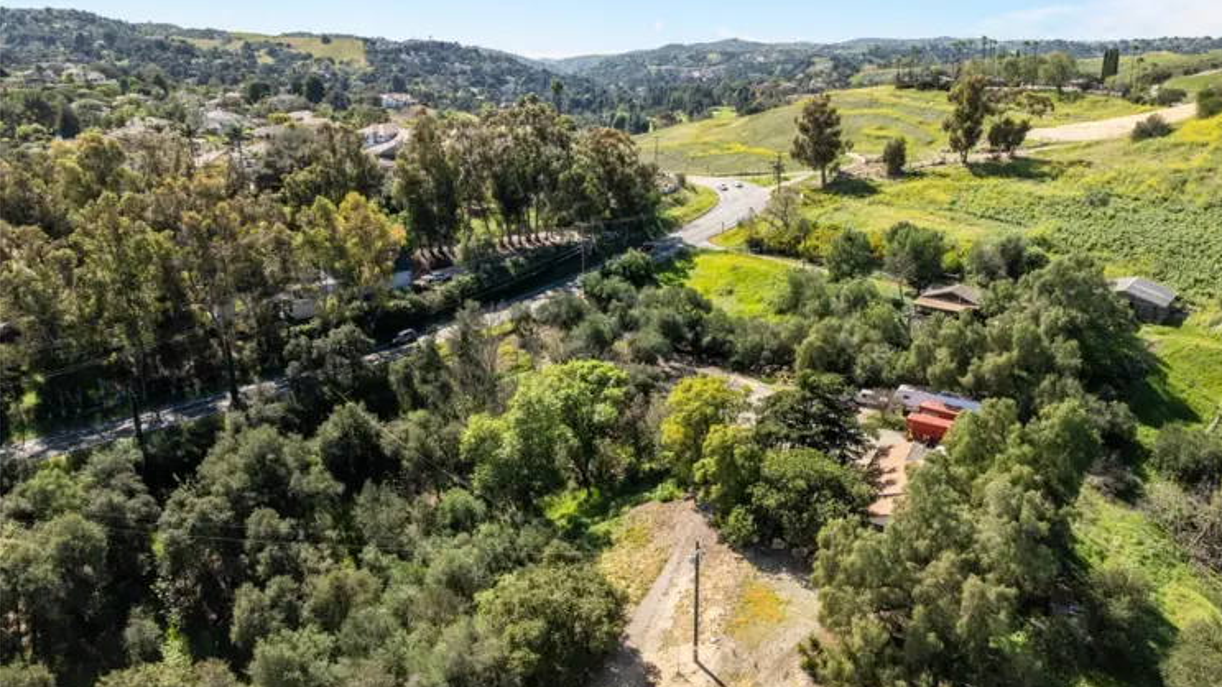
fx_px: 875
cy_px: 377
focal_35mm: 27
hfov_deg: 69.8
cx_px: 630
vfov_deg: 42.8
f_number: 2.8
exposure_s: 1/2500
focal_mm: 12.29
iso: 170
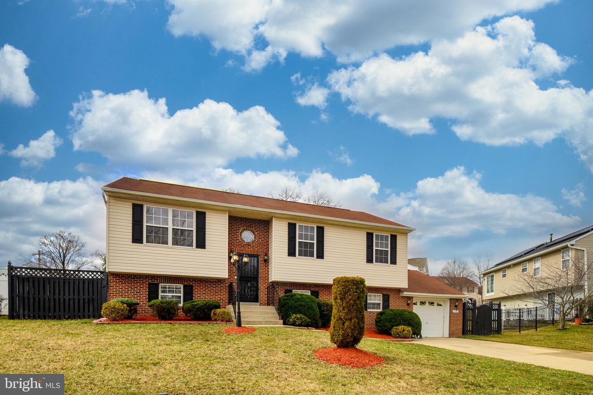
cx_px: 296
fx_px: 313
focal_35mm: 19
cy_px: 198
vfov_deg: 64.5
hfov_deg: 86.9
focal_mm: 19
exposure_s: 1/200
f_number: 16
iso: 200
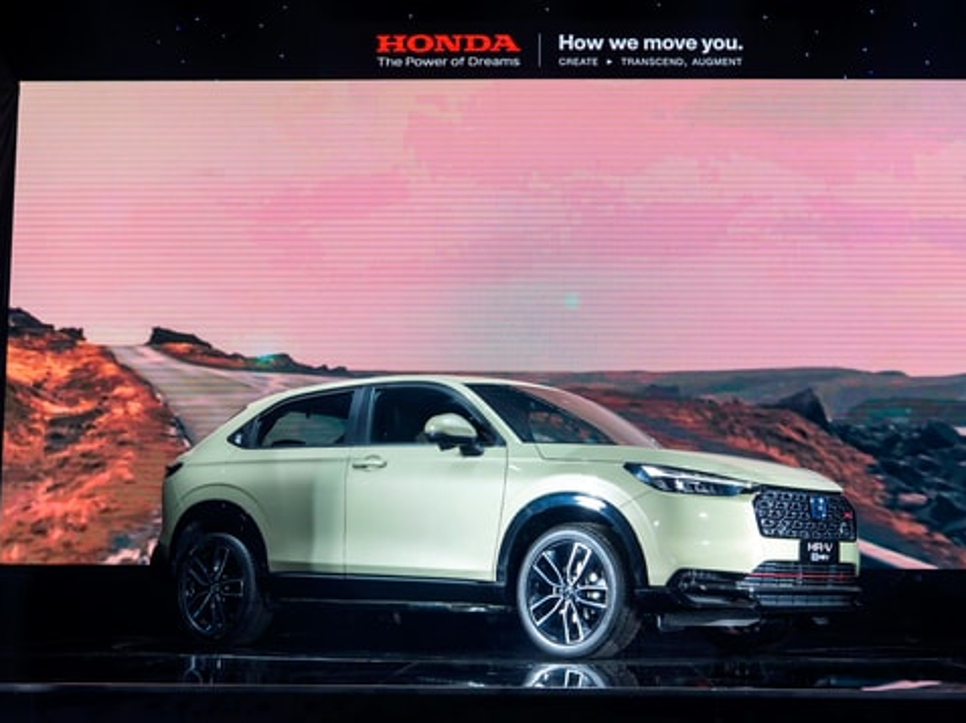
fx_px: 1701
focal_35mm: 61
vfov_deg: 24.0
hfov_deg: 31.7
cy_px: 363
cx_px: 529
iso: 1000
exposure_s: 1/200
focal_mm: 56
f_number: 5.6
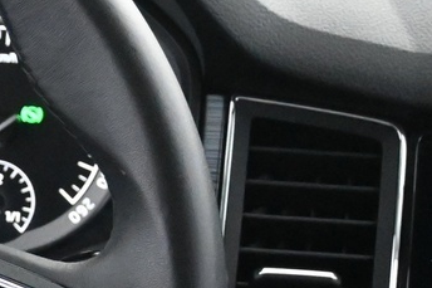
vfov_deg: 6.9
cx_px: -374
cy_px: 312
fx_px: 2375
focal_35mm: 198
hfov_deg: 9.8
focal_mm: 28
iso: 6400
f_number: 4.5
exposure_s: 1/50
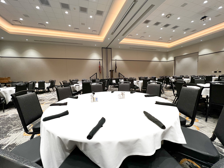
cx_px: 112
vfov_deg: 89.9
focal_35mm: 13
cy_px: 84
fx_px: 84
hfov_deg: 106.2
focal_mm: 1.57
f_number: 1.8
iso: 125
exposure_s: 1/100
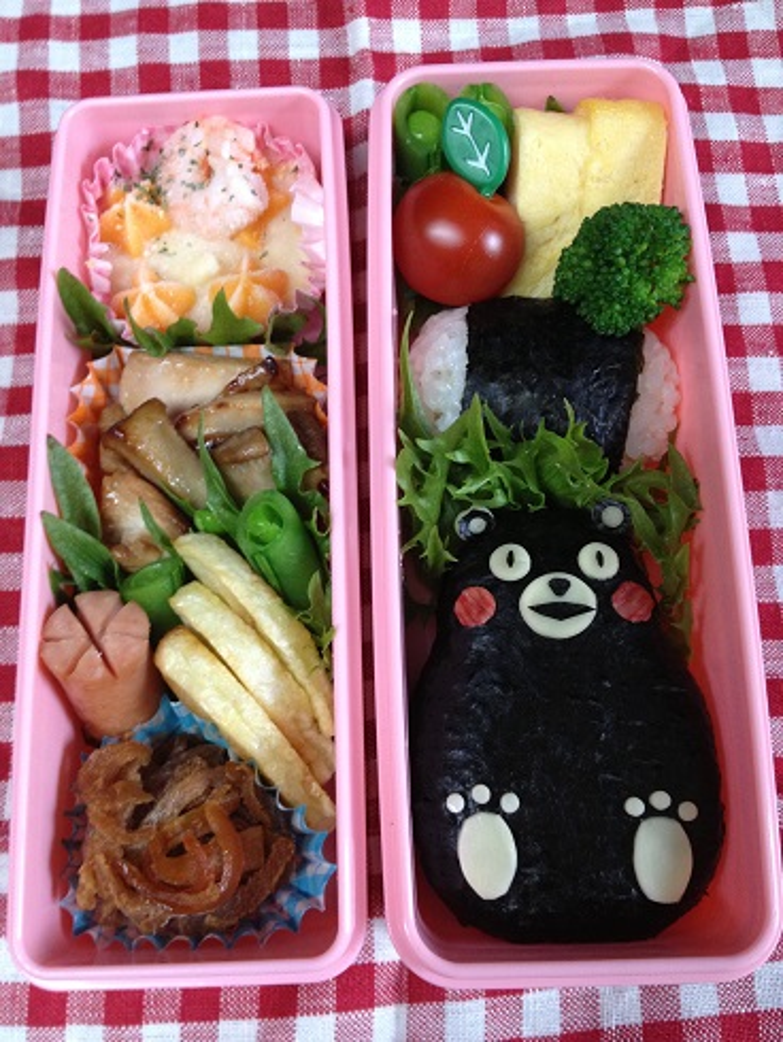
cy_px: 521
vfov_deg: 52.6
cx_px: 392
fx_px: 1055
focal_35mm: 35
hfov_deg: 40.7
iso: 160
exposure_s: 1/20
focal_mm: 4.28
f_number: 2.4
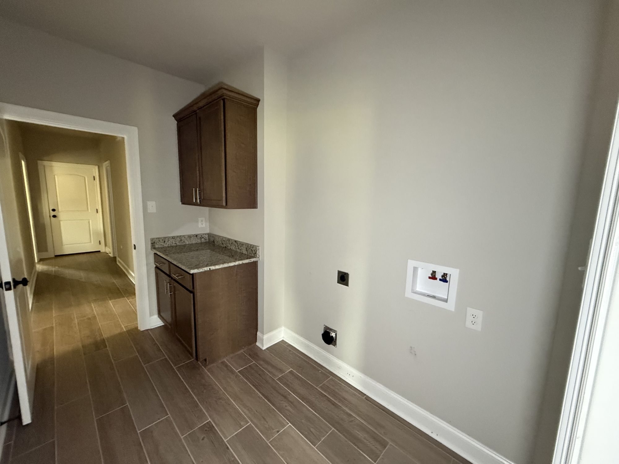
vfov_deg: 85.7
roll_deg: -2.0
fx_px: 250
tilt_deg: -7.1
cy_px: 232
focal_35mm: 14
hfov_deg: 102.1
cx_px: 310
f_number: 2.2
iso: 640
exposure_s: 1/60
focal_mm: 2.22
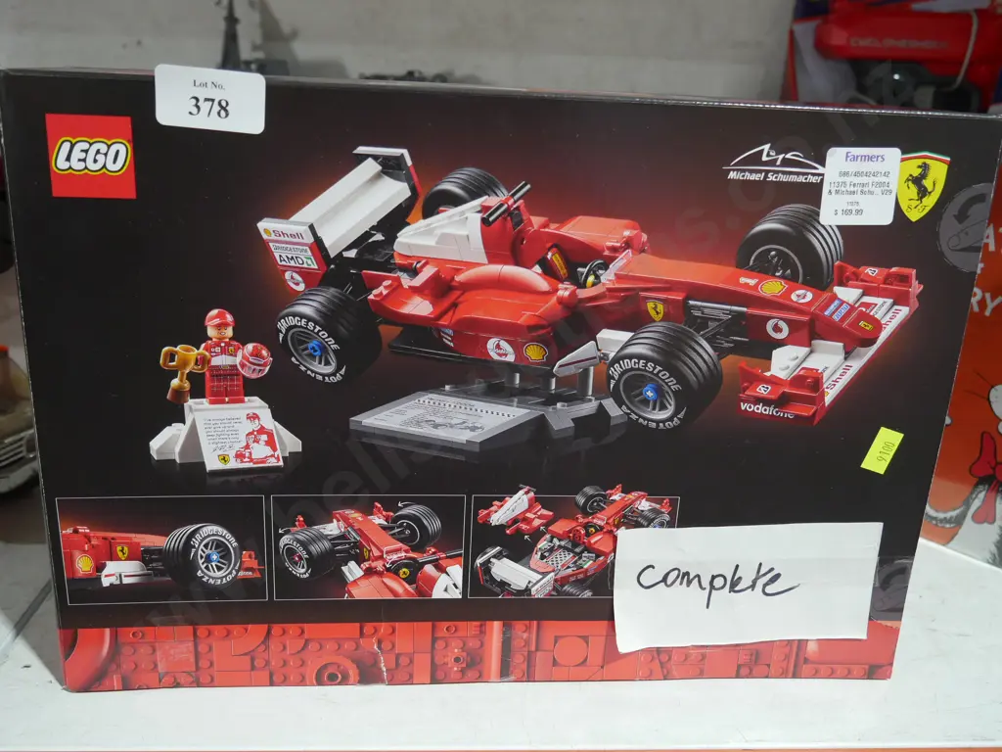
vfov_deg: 44.2
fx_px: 926
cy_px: 376
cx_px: 501
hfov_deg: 56.8
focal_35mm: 32
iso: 800
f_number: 4
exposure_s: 1/60
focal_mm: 16
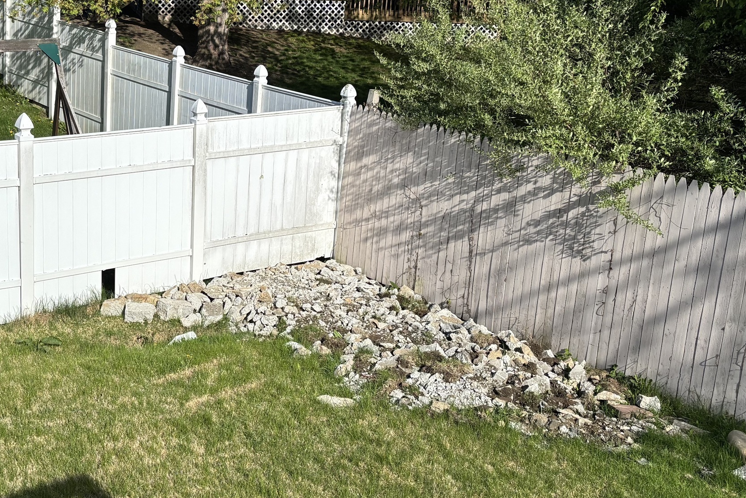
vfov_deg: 26.9
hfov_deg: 38.8
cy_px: 197
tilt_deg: -15.7
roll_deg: -4.5
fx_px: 1036
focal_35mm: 50
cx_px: 207
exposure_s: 1/5076
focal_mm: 5.96
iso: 50
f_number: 1.6
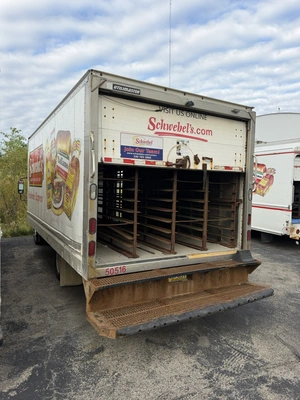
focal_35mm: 24
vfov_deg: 71.6
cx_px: 150
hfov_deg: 56.8
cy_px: 200
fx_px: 277
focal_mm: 6.76
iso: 80
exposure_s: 1/2169
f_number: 1.78
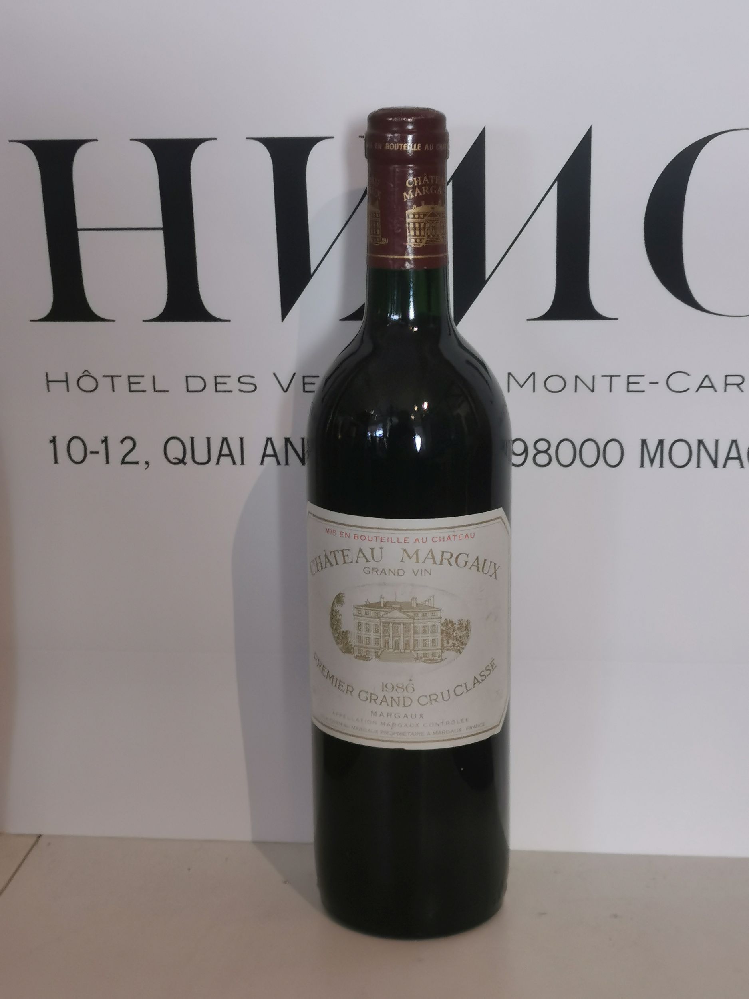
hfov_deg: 23.7
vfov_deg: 31.2
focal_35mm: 62
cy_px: 500
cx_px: 374
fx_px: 1789
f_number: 1.8
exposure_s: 1/100
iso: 160
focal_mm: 5.58
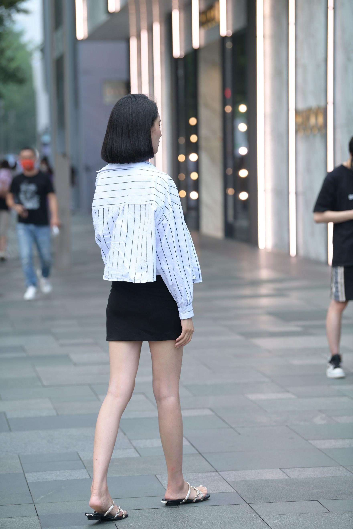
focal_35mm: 135
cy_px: 264
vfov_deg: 15.2
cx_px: 176
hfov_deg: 10.2
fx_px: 1985
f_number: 3.5
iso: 500
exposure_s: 1/500
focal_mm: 135
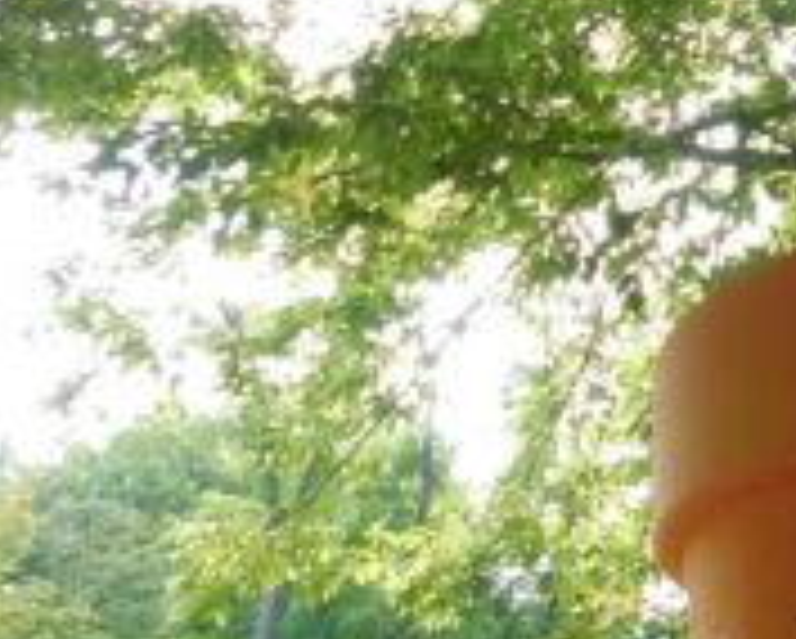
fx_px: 1910
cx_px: 1327
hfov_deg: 19.3
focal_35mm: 81
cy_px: 225
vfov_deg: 18.9
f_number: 3
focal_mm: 4
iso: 125
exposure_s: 1/200
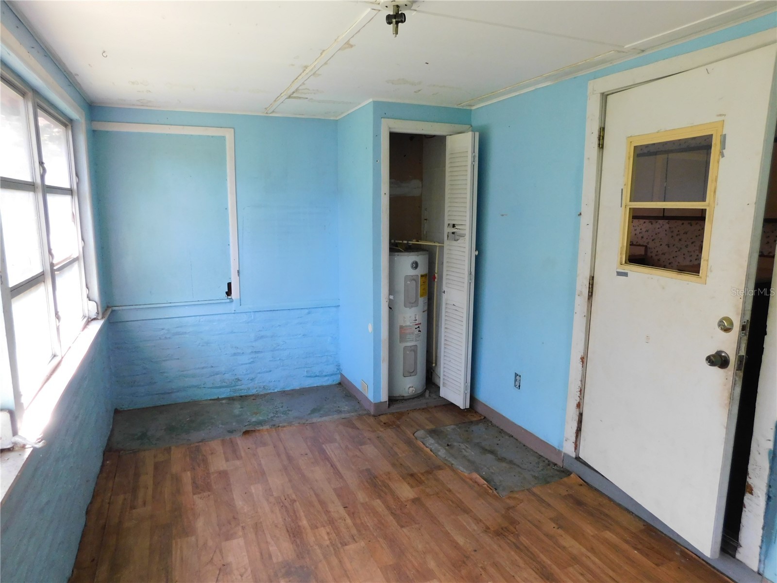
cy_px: 292
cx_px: 388
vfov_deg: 58.9
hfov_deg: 73.9
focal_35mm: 23
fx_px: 516
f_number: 3
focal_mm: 4
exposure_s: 1/30
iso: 280
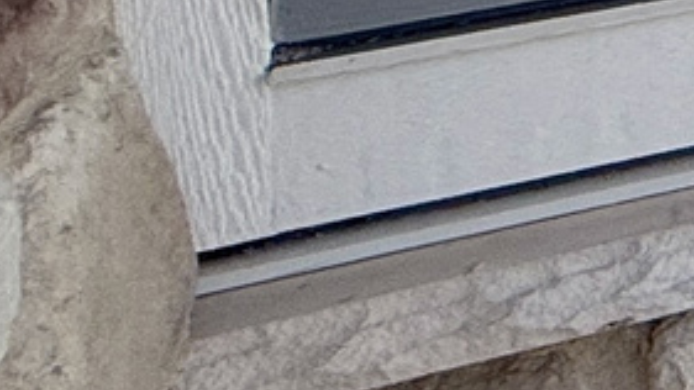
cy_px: -634
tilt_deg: +0.1
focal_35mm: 111
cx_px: 2435
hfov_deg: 9.6
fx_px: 2042
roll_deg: +1.2
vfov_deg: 9.4
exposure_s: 1/1848
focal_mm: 2.22
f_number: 2.2
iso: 50
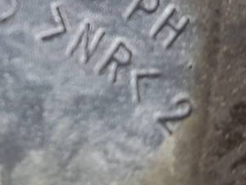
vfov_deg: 16.5
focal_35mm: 88
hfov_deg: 21.6
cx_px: 7
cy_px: 15
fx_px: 625
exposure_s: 1/50
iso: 160
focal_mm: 4.2
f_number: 1.7
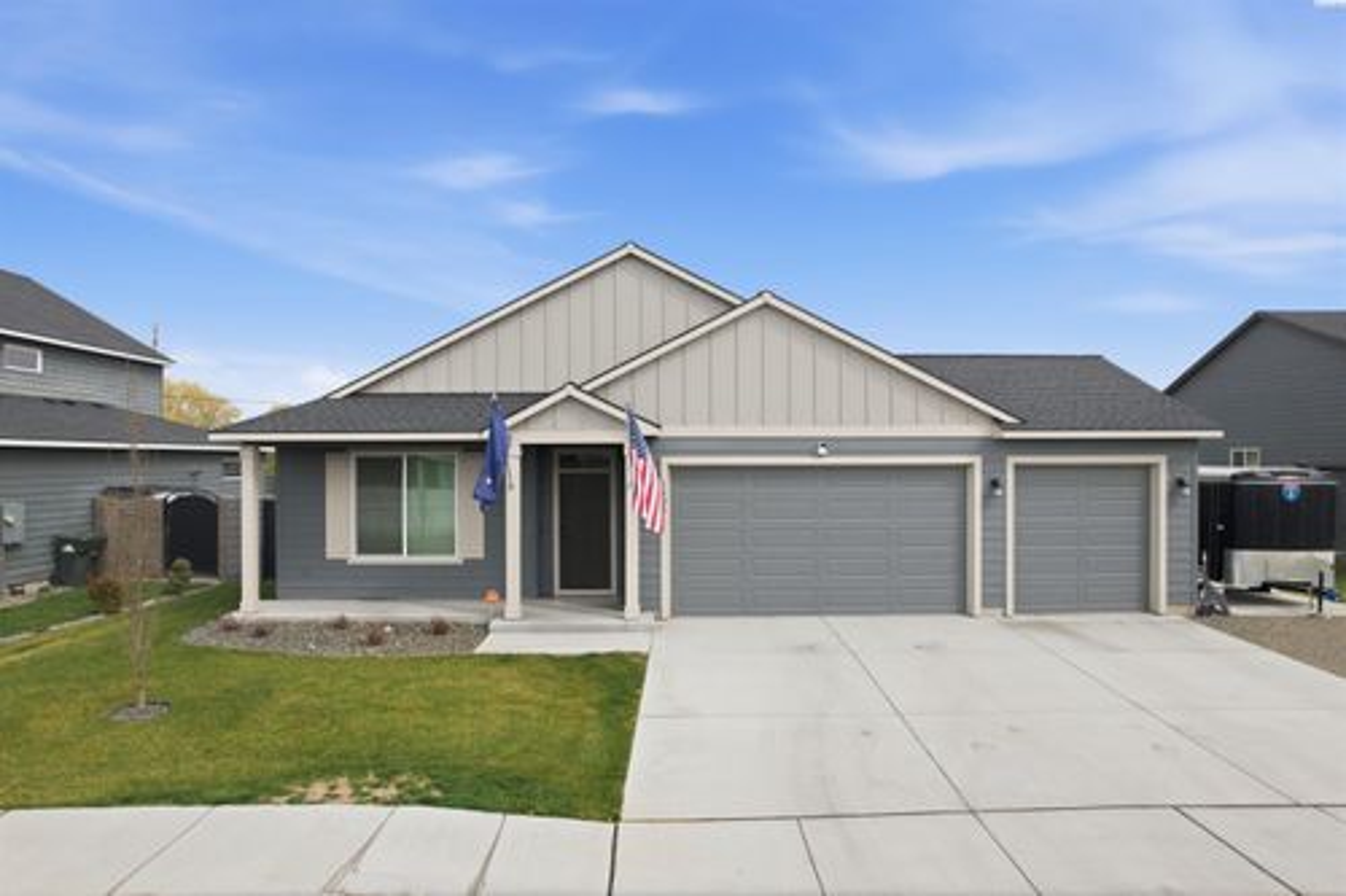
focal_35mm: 22
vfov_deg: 57.2
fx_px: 822
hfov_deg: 78.6
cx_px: 673
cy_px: 448
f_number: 2.8
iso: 100
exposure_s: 1/500
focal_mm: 8.4
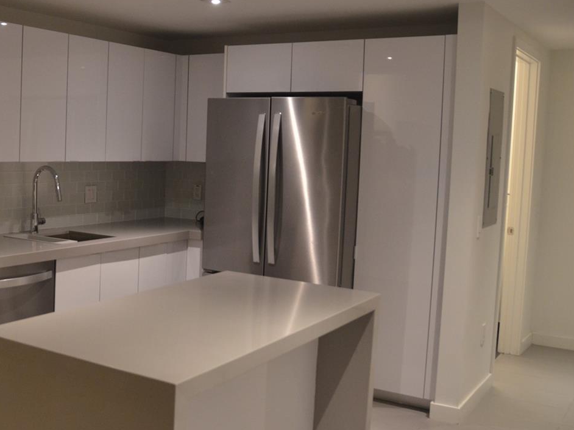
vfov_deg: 32.8
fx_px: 729
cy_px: 189
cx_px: 115
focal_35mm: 44
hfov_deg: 41.1
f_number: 3.5
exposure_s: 1/30
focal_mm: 18
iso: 800
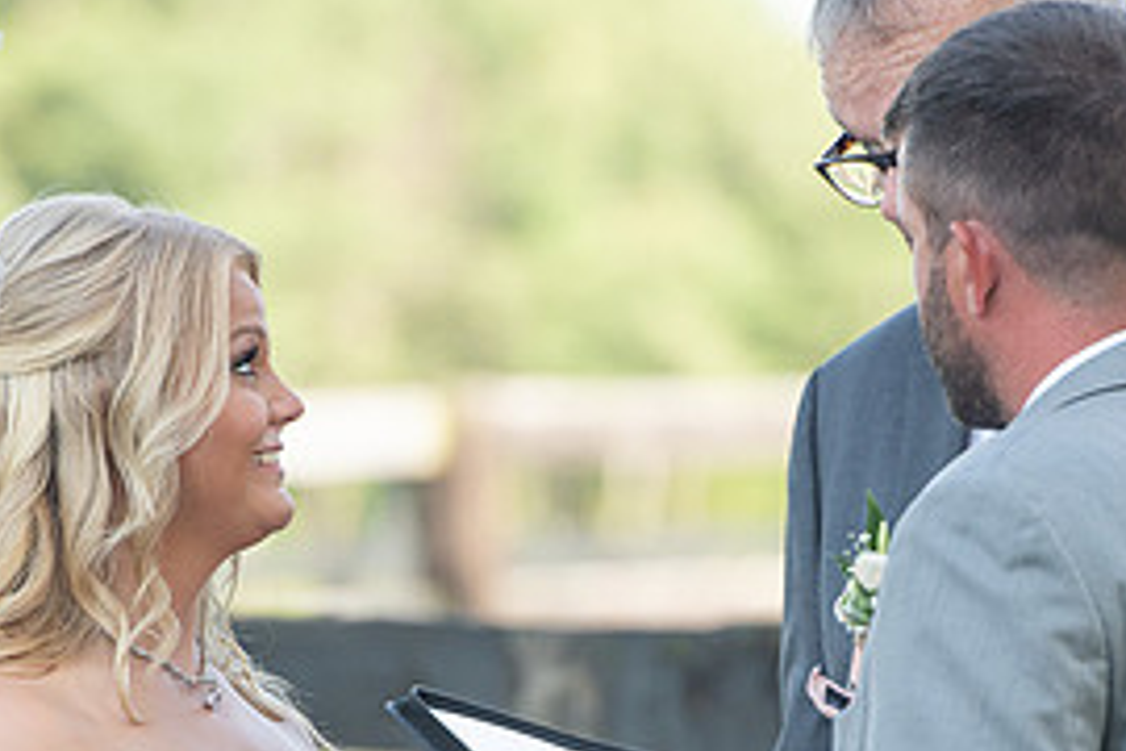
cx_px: 633
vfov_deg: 2.9
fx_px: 14887
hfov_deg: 4.3
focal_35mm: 476
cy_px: 681
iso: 320
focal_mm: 200
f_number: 4
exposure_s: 1/640
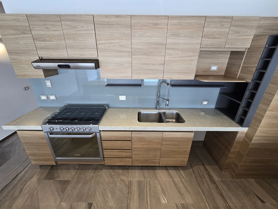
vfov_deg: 89.9
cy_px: 104
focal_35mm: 13
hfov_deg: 106.2
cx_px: 139
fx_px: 104
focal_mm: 2.2
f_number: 2.2
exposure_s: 1/60
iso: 250
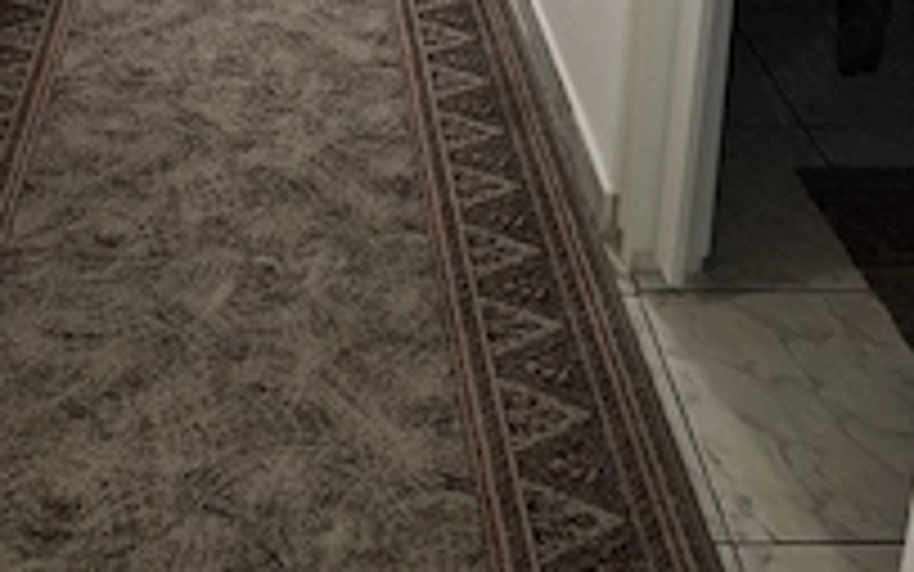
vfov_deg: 22.0
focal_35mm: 48
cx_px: 293
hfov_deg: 41.2
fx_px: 1196
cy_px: -297
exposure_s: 1/50
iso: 200
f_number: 1.8
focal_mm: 5.54
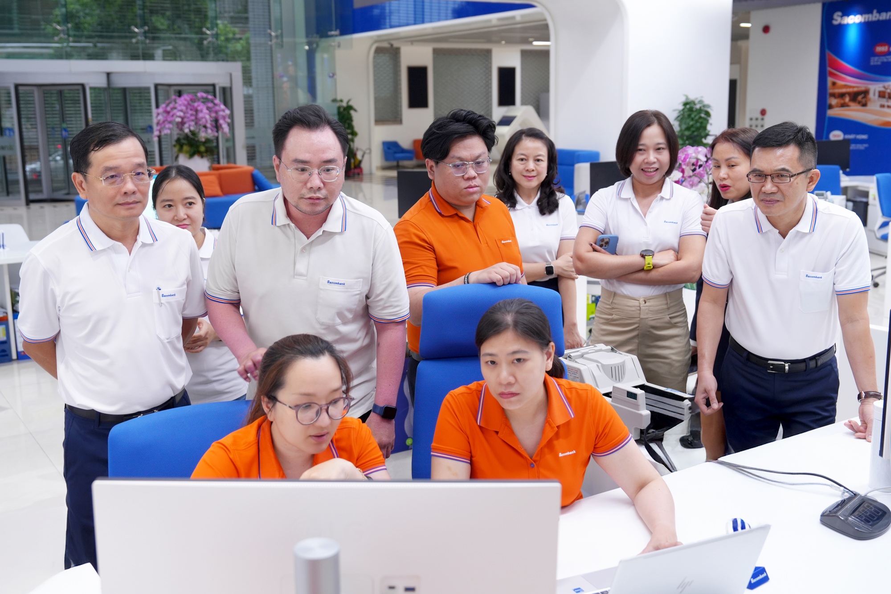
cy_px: 297
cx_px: 446
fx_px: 866
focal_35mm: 35
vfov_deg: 37.8
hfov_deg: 54.4
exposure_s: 1/125
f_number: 4
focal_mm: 35
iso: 640
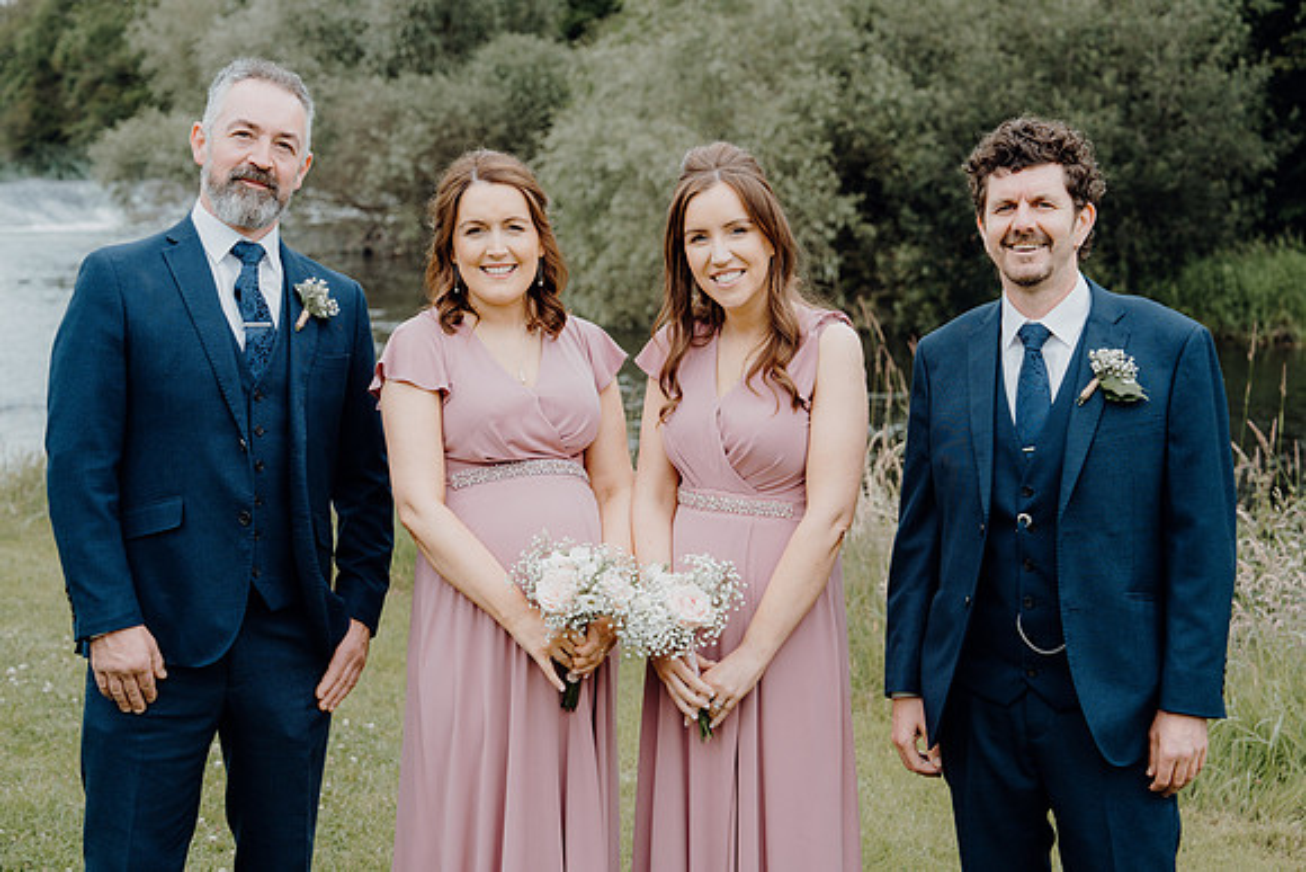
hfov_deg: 31.0
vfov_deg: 20.9
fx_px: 2358
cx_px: 653
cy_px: 436
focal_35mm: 65
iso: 125
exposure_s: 1/200
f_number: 5
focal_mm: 65
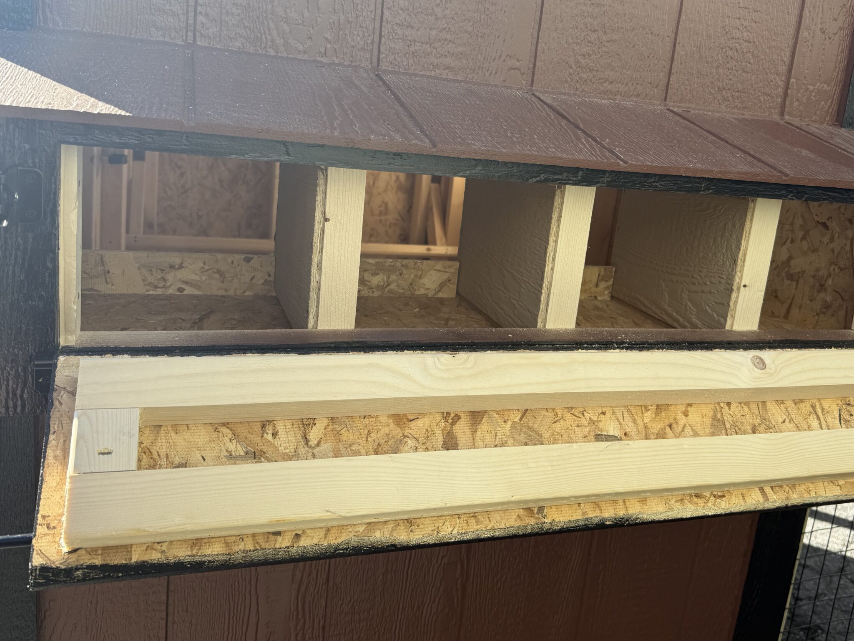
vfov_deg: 46.6
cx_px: 461
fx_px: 740
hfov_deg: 59.9
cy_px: 262
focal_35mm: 30
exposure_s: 1/1032
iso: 80
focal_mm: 6.76
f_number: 1.78
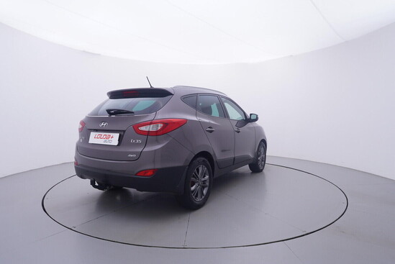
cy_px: 132
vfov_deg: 56.2
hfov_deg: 77.3
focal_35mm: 22
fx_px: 247
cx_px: 198
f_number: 5
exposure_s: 1/80
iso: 200
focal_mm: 15
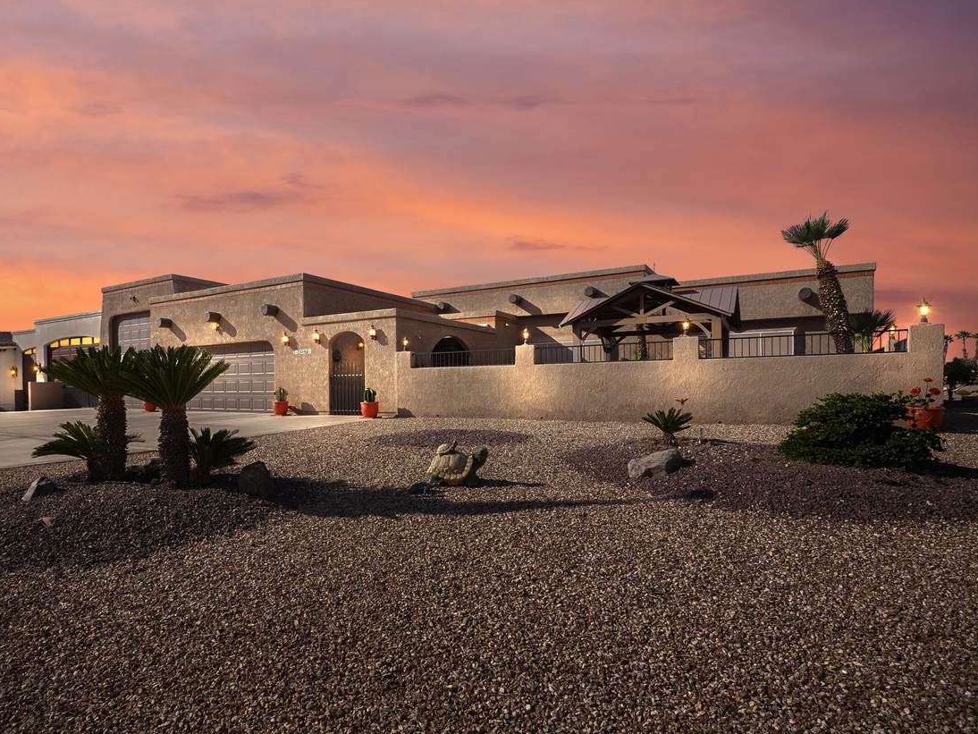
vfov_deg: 71.6
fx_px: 509
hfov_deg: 87.0
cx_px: 411
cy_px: 361
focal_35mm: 18
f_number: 8
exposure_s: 1/400
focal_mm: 11
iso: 320
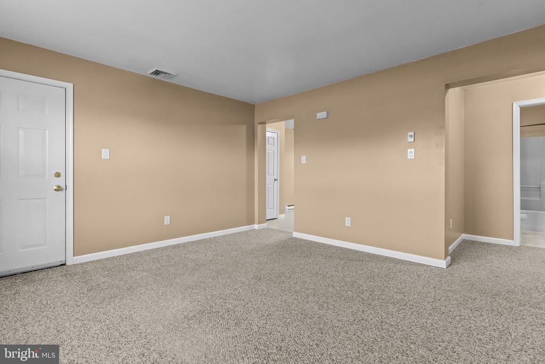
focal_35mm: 17
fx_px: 257
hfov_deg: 93.3
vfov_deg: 70.5
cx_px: 272
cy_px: 182
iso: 500
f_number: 8
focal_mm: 17
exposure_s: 1/8
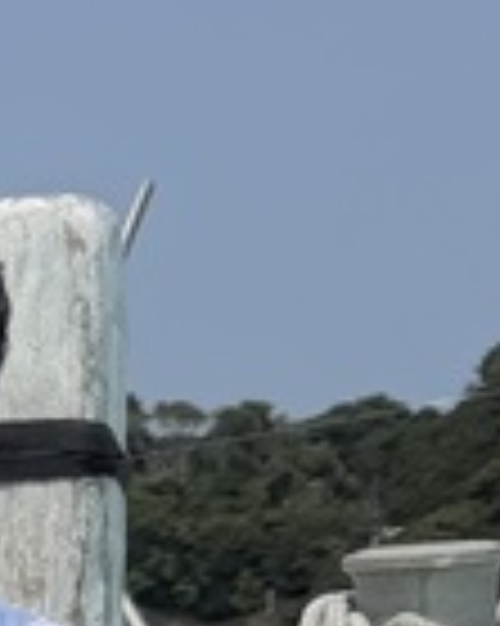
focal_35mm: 144
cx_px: -306
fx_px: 2667
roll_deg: +1.8
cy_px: 1558
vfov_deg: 11.0
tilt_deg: -13.4
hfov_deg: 10.3
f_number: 1.78
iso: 80
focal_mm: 6.76
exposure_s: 1/8130
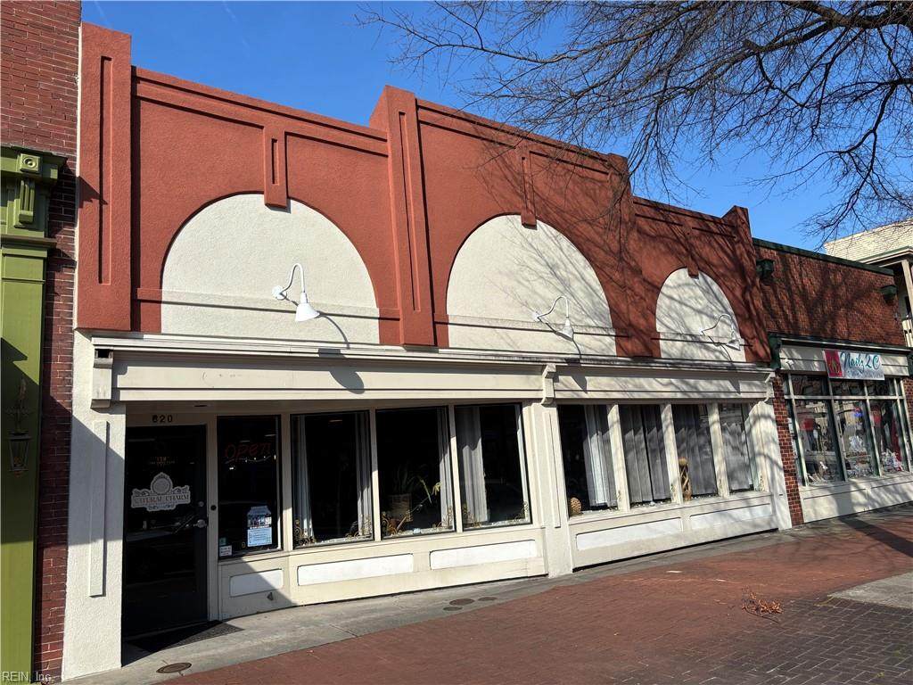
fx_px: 686
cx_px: 456
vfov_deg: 53.1
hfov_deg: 67.3
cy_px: 342
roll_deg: +3.9
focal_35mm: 26
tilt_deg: +10.1
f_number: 1.6
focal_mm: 5.96
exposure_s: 1/3937
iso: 50
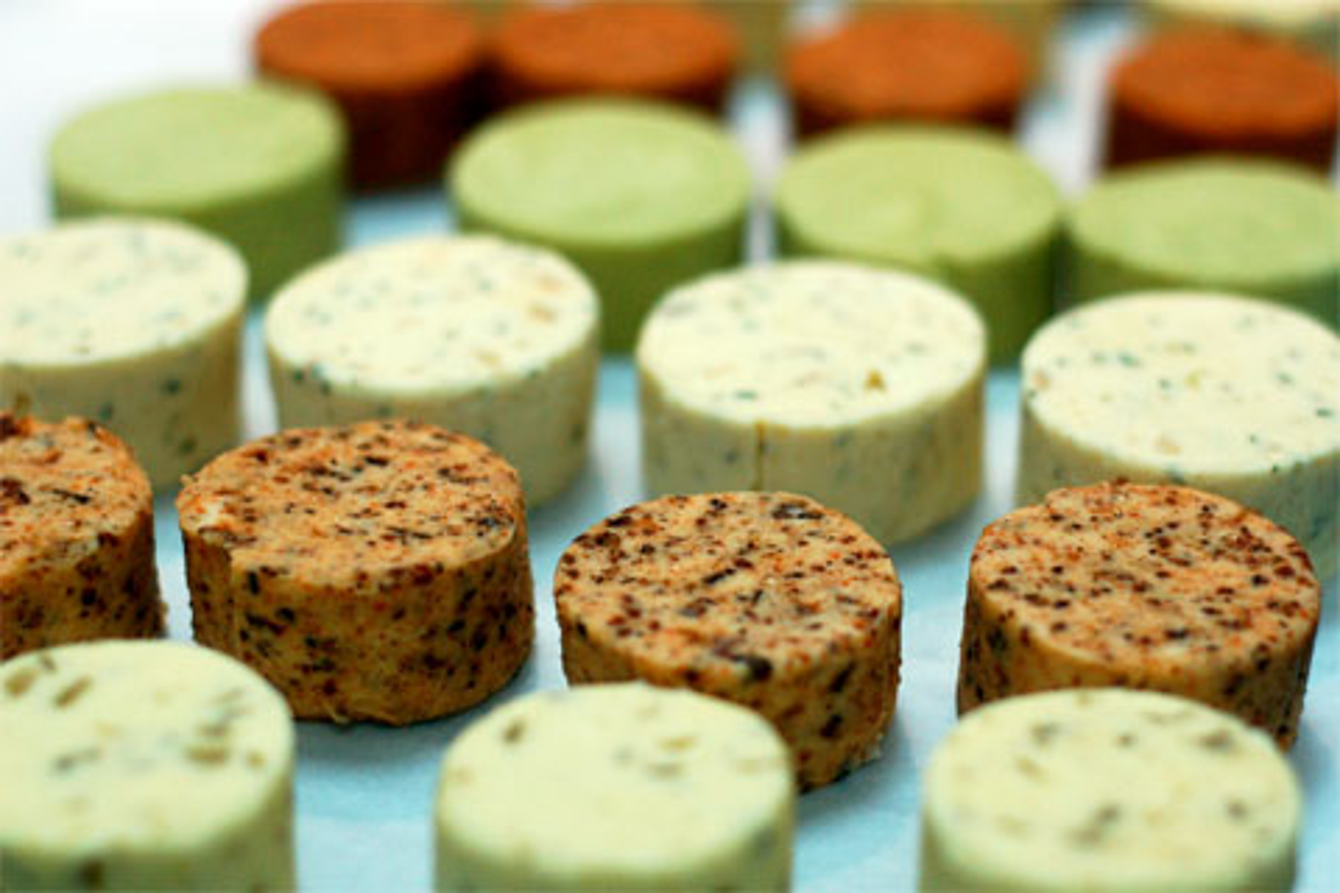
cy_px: 446
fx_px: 2791
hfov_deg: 27.0
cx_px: 670
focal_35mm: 75
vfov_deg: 18.2
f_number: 2.5
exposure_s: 1/200
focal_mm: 50
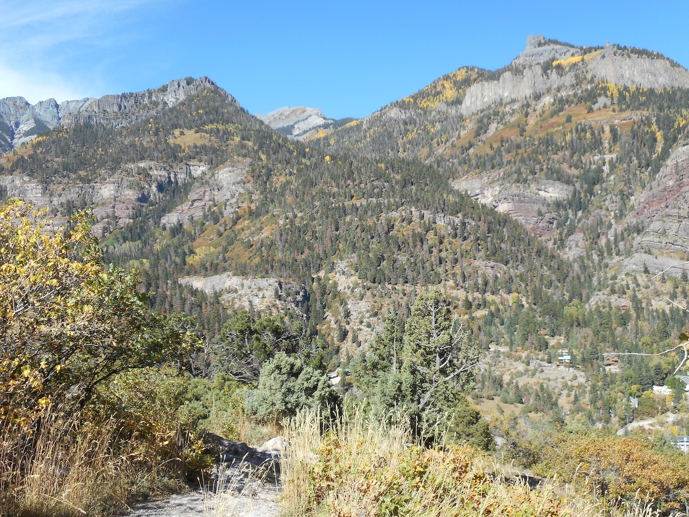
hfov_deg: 56.8
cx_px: 346
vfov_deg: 44.1
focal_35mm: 32
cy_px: 278
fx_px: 637
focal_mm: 5.2
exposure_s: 1/320
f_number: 4
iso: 80
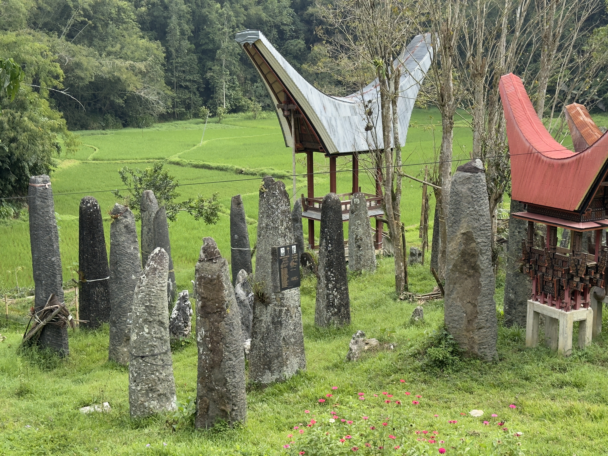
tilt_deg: -10.7
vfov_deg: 30.3
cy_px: 228
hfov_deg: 39.7
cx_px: 304
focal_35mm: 48
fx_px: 843
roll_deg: +0.8
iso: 100
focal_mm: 6.76
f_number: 1.78
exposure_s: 1/1575
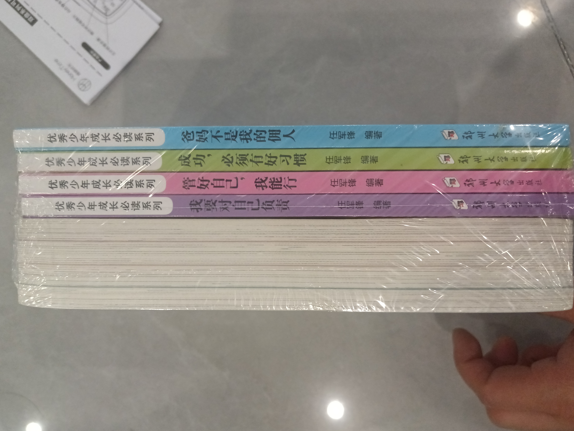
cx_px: 287
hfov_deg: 65.3
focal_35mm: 27
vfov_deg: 51.4
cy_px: 216
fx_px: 448
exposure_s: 1/33.3
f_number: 1.9
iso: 1353
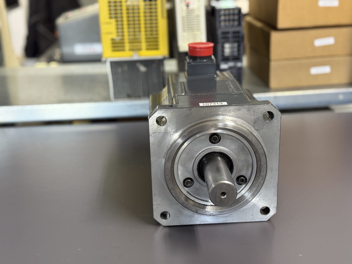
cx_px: 176
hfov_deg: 39.7
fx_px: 488
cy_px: 132
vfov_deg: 30.3
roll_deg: +2.0
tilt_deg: -21.2
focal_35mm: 48
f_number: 1.78
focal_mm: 6.76
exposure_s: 1/50
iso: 250
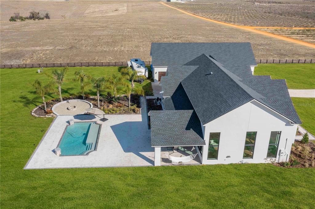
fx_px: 245
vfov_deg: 46.3
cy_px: 104
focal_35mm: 28
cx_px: 158
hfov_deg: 65.5
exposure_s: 1/500
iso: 100
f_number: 5.6
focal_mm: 10.26
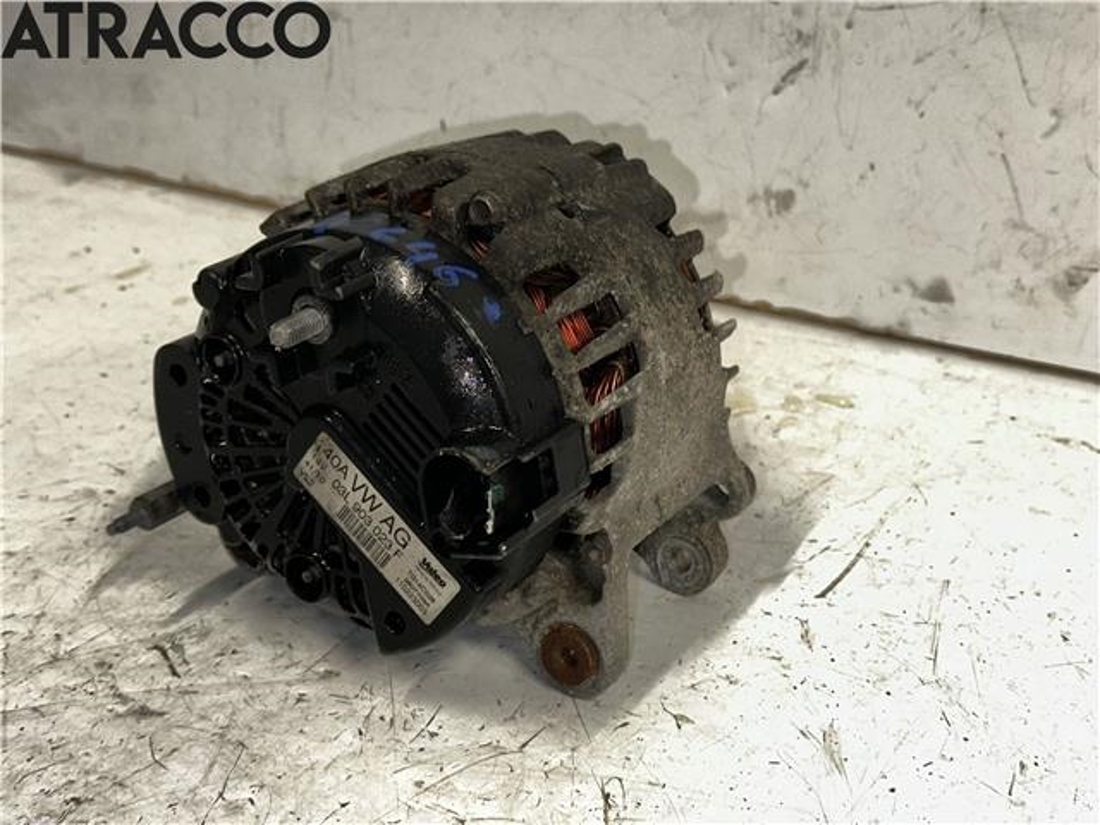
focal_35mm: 48
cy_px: 412
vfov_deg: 30.3
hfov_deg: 39.7
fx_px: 1525
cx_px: 550
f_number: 1.78
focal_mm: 6.86
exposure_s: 1/17
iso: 40
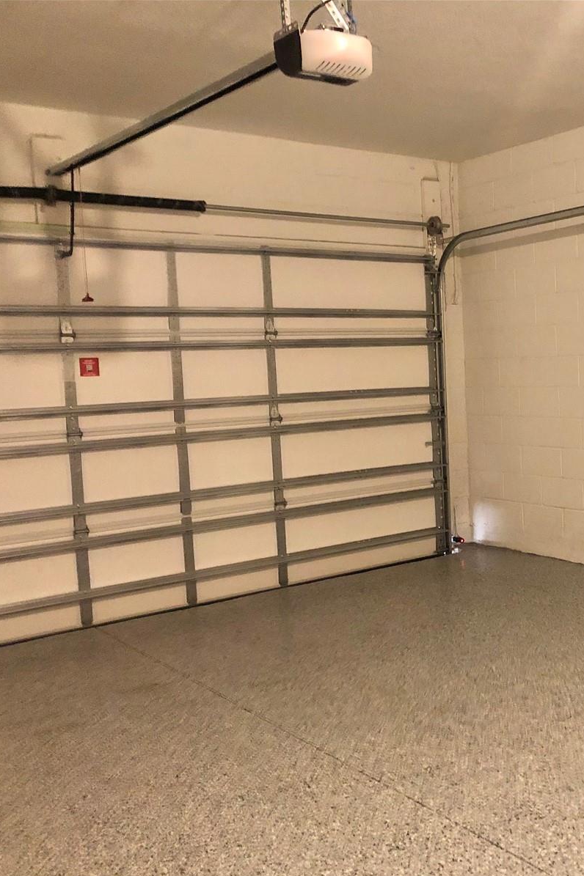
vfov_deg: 49.6
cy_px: 439
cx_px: 536
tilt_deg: -6.2
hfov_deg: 32.3
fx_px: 949
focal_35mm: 39
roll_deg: +1.5
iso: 80
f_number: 1.8
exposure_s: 1/6
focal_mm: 3.99
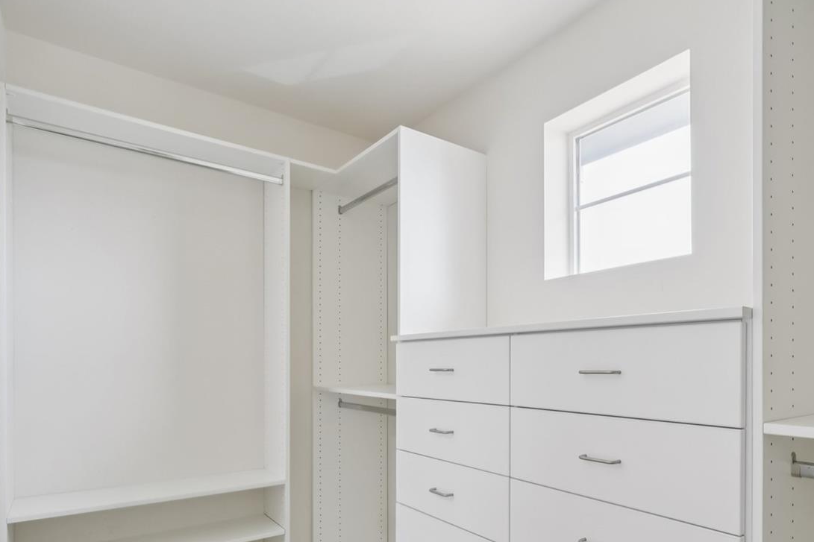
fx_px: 497
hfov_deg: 77.2
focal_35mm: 22
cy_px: 379
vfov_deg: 55.5
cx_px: 508
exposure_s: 1/25
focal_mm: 10
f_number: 8
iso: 800
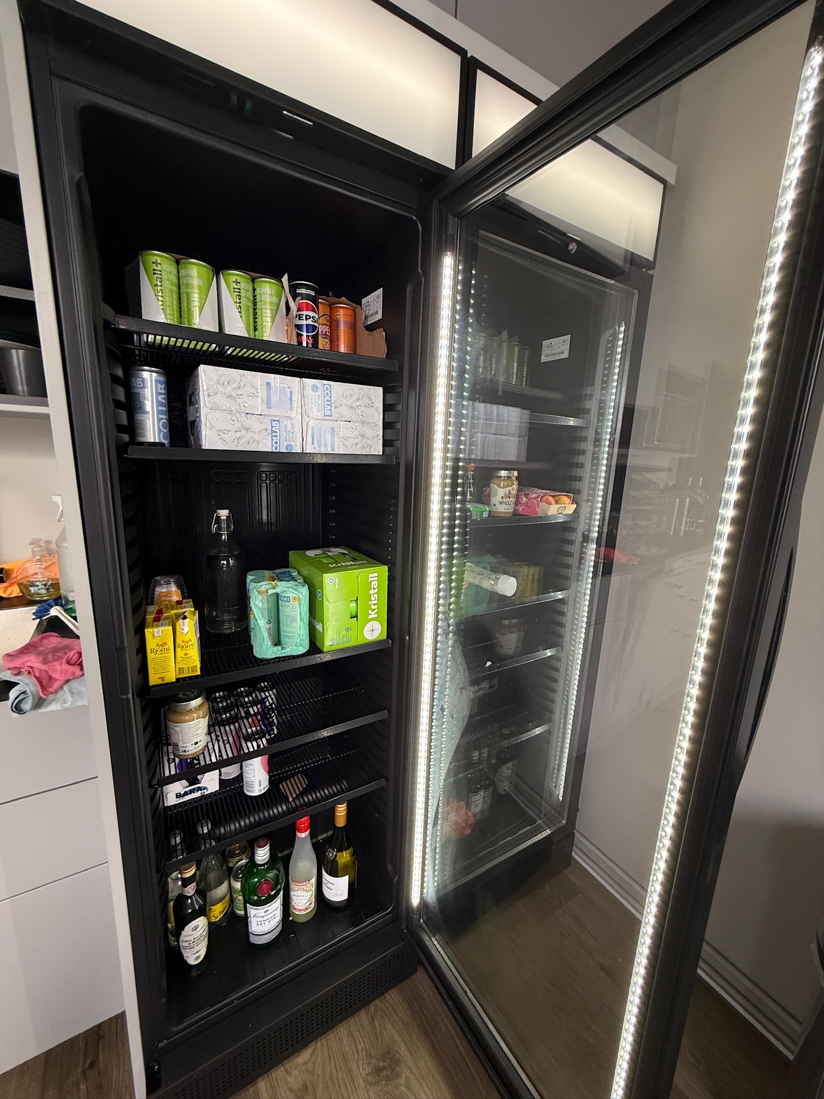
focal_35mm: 14
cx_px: 412
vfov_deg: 102.1
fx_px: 444
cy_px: 550
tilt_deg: -12.8
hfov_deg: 85.7
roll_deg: -3.3
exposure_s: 1/99
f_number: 2.2
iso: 200
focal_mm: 2.22
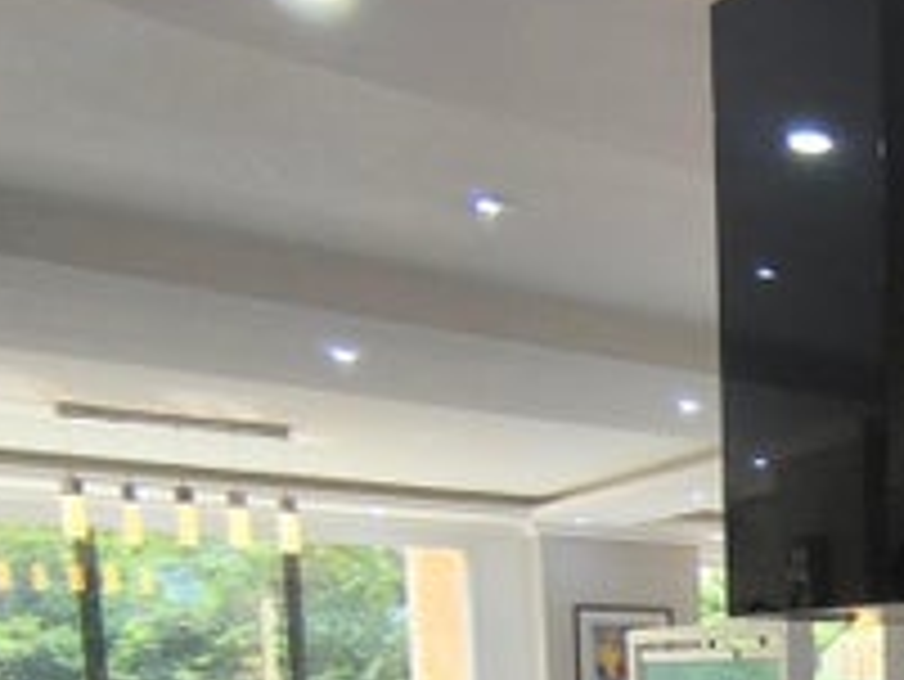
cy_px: 869
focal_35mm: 51
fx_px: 1333
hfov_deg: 31.5
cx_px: 1079
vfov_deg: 25.0
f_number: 2.2
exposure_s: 1/50
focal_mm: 1.65
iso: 125
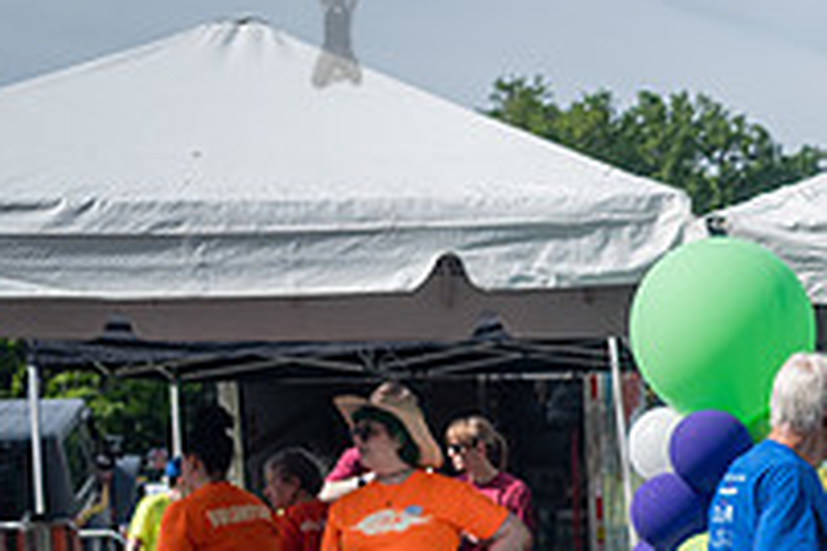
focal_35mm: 101
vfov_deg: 13.3
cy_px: 611
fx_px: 2320
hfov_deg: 18.5
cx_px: 1131
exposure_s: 1/2000
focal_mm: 35
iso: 200
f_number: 4
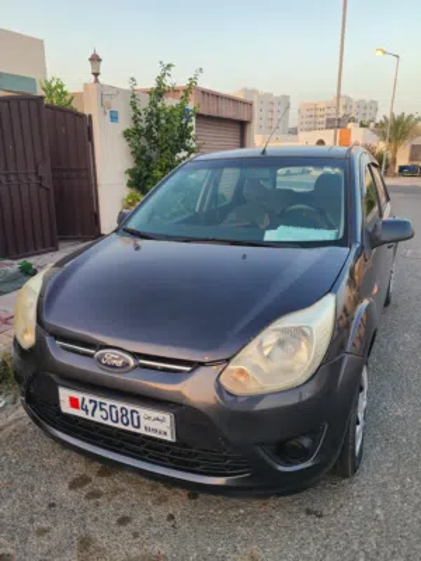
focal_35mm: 26
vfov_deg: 67.3
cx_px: 210
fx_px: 422
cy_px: 280
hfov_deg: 53.1
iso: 40
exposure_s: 1/101
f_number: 1.8
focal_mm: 5.4
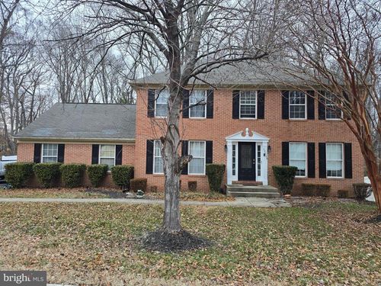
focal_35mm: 23
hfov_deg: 73.9
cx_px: 190
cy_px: 143
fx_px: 253
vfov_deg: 58.9
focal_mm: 6.3
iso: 100
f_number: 1.7
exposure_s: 1/180
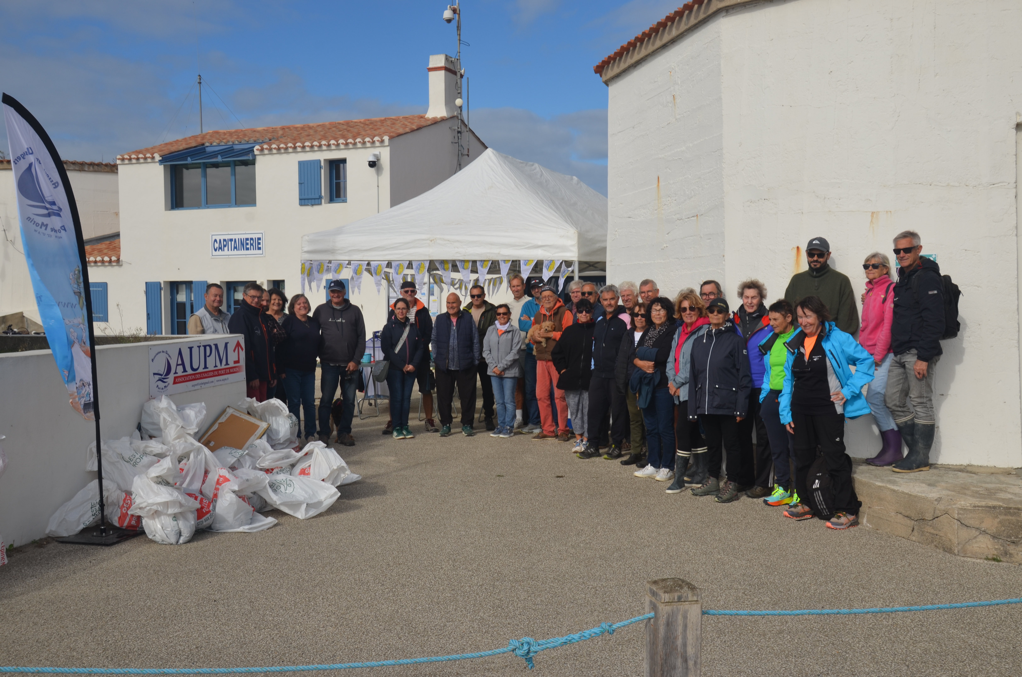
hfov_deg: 53.2
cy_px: 338
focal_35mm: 36
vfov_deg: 36.7
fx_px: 1020
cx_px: 511
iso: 100
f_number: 11
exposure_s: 1/250
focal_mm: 24
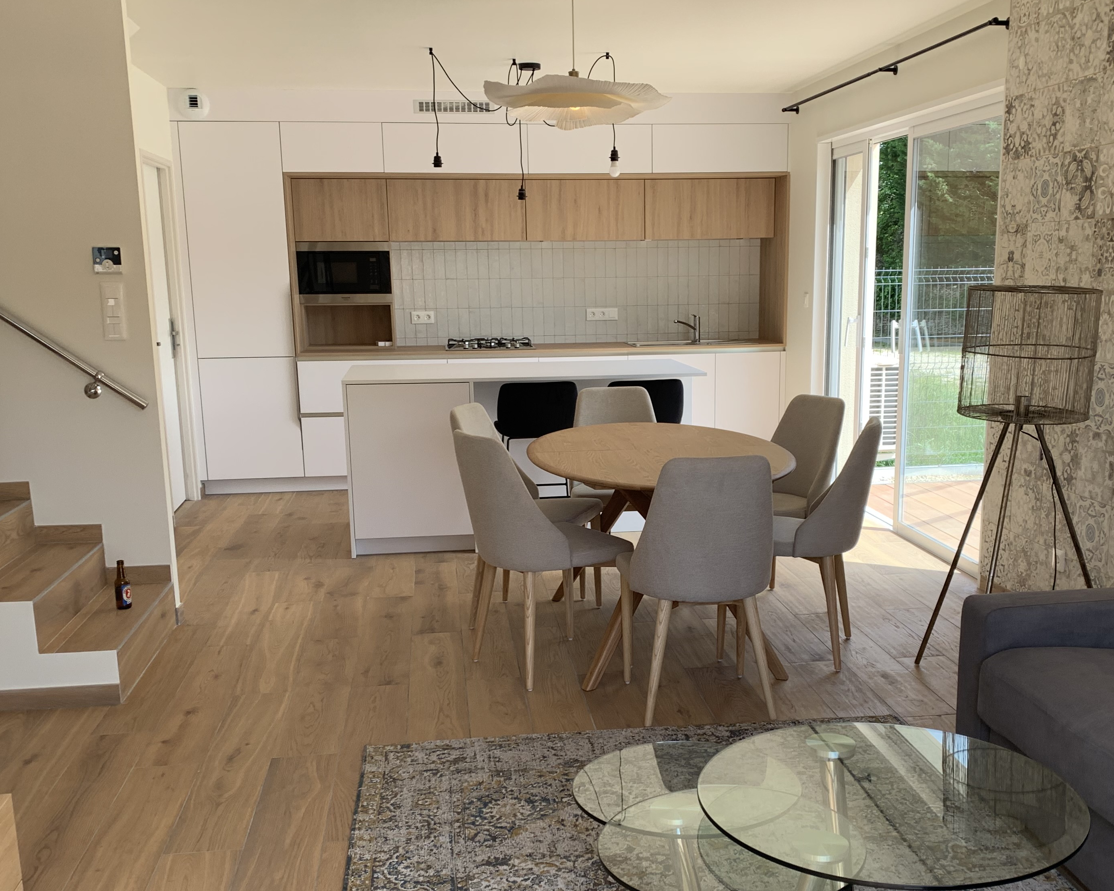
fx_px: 1220
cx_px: 617
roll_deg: +1.8
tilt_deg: -11.3
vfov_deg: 40.0
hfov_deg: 49.0
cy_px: 533
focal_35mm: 37
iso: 25
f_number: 1.8
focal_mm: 4.25
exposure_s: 1/260
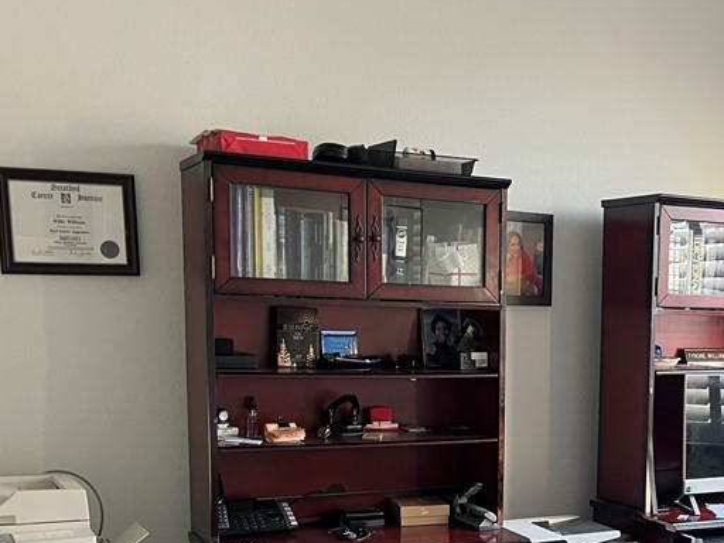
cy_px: 460
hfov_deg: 35.3
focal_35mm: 52
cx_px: 611
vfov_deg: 27.3
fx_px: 1088
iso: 125
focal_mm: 5.7
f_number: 1.5
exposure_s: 1/71
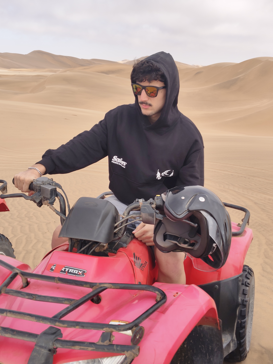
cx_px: 136
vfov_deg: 38.2
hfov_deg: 29.1
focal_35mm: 50
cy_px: 182
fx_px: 526
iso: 50
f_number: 1.88
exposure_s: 1/498
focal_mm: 5.56
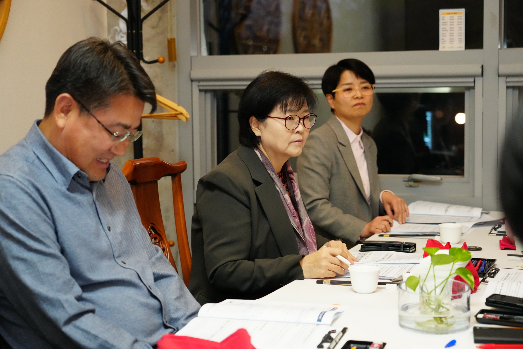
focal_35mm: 61
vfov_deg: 22.3
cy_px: 174
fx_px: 886
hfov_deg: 32.9
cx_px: 262
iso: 8000
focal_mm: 61
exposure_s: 1/125
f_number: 4
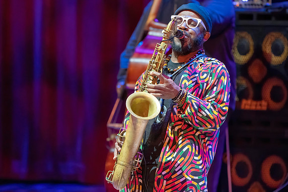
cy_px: 97
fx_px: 3785
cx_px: 107
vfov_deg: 2.9
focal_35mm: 473
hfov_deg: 4.4
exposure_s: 1/320
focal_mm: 330
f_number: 5.6
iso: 6400
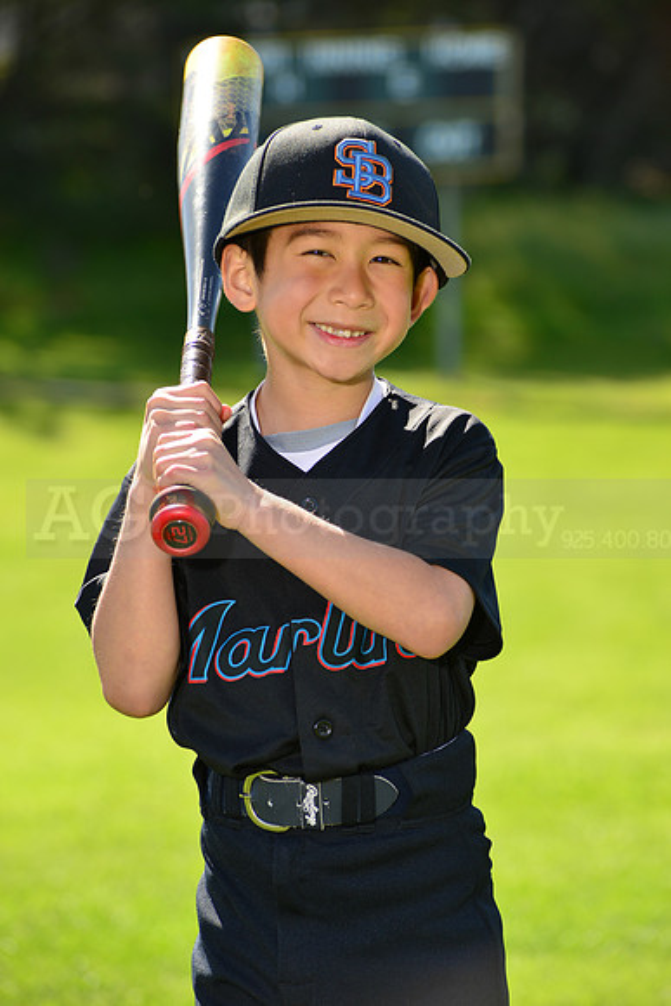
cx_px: 336
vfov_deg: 11.1
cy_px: 503
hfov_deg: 7.4
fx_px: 5169
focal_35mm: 185
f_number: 8
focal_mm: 185
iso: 200
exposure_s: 1/250
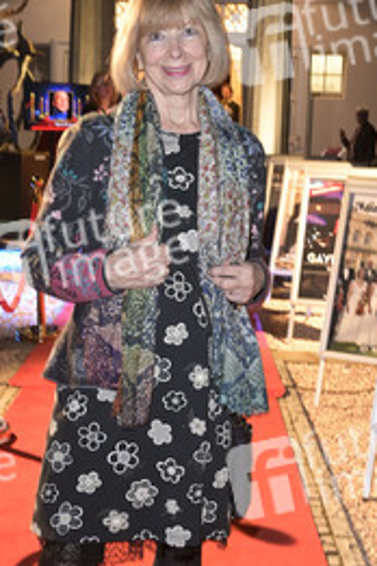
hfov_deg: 27.4
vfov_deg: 40.0
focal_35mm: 49
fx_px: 770
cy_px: 360
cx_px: 141
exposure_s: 1/30
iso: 2500
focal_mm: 32
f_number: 7.1
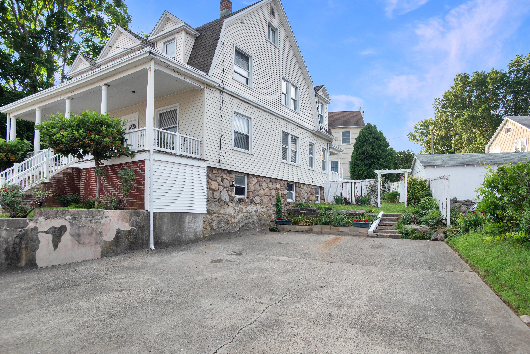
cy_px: 177
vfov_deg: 53.2
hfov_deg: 73.7
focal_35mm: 24
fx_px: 353
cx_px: 265
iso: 500
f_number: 8
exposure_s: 1/500
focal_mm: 24
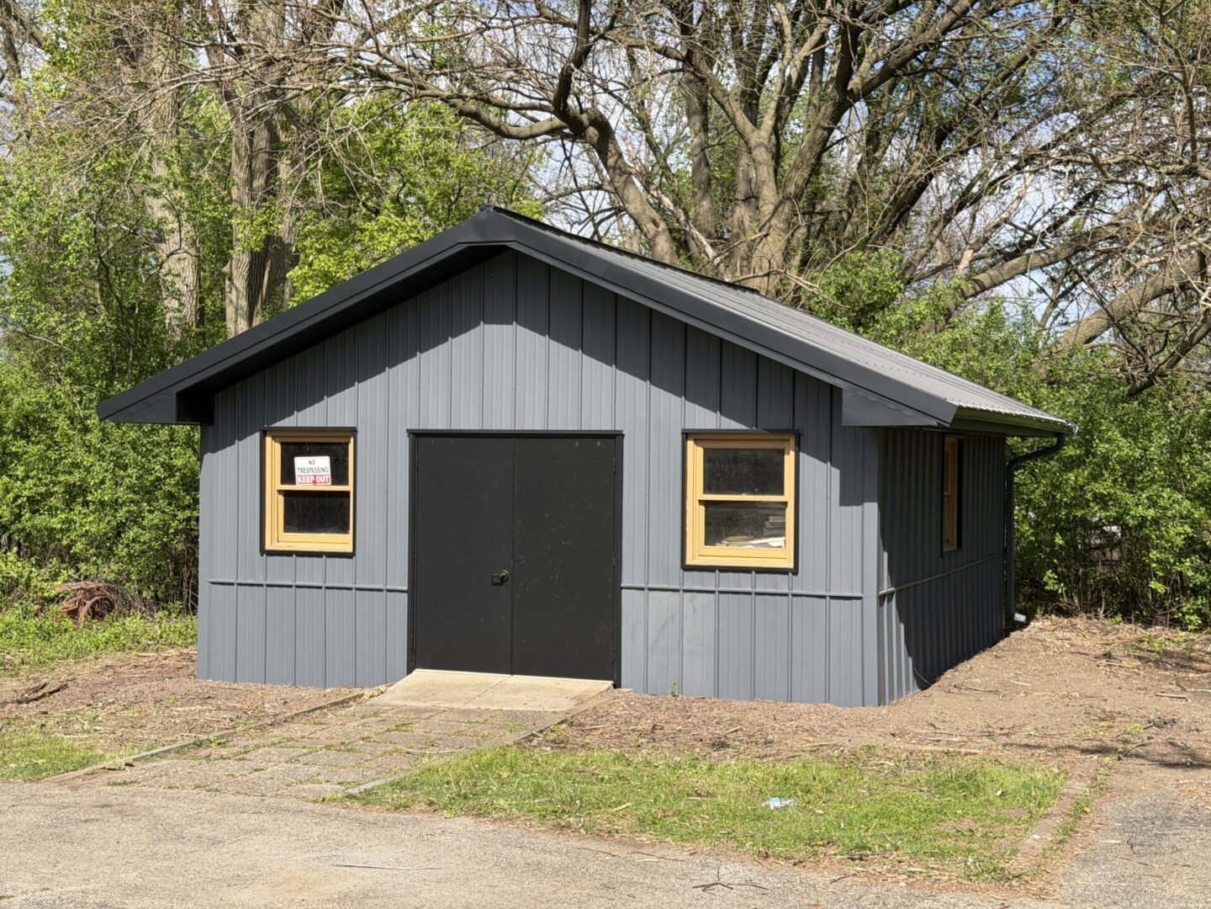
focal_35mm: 48
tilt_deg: -0.2
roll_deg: -1.3
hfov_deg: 39.7
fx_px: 1679
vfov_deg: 30.3
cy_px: 454
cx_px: 606
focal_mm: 6.76
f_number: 1.78
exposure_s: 1/3378
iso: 64
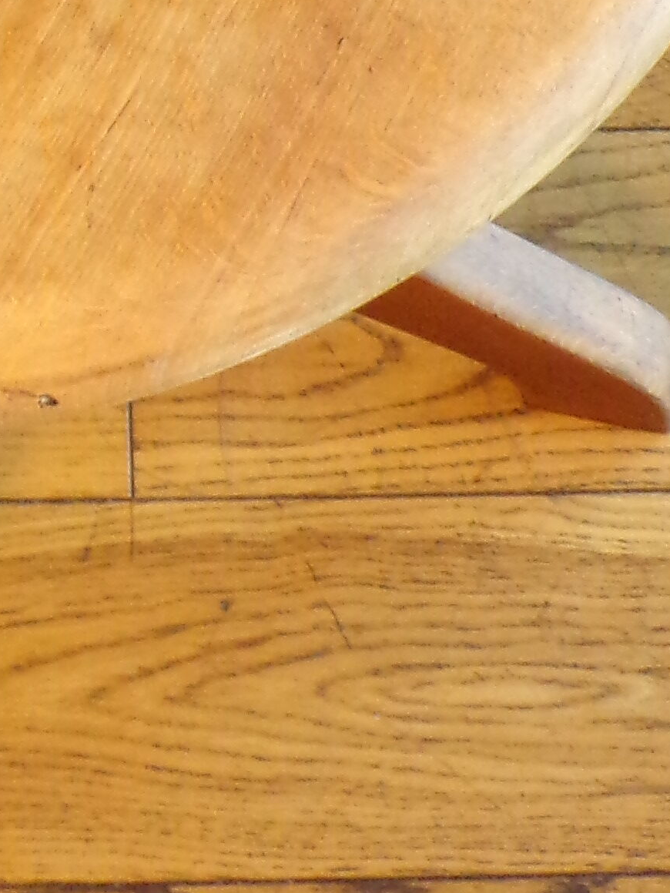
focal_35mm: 147
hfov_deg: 9.9
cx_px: -157
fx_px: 3794
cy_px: -441
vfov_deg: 12.7
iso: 373
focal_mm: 6.6
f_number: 3.3
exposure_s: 1/17
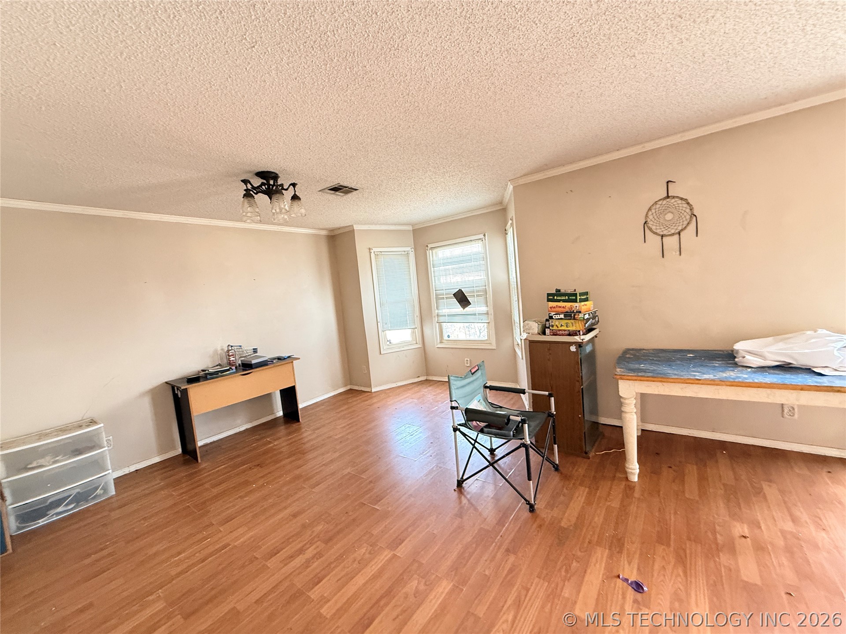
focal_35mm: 14
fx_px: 342
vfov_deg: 85.7
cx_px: 423
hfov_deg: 102.1
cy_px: 317
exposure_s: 1/60
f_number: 2.2
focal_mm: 2.22
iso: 500
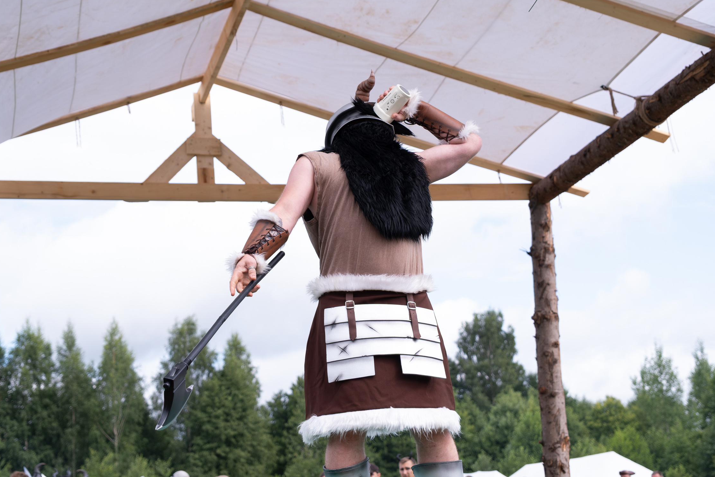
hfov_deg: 31.9
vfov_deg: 21.6
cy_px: 224
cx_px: 334
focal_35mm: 63
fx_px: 1251
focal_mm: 36.5
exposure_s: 1/1250
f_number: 3.2
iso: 200
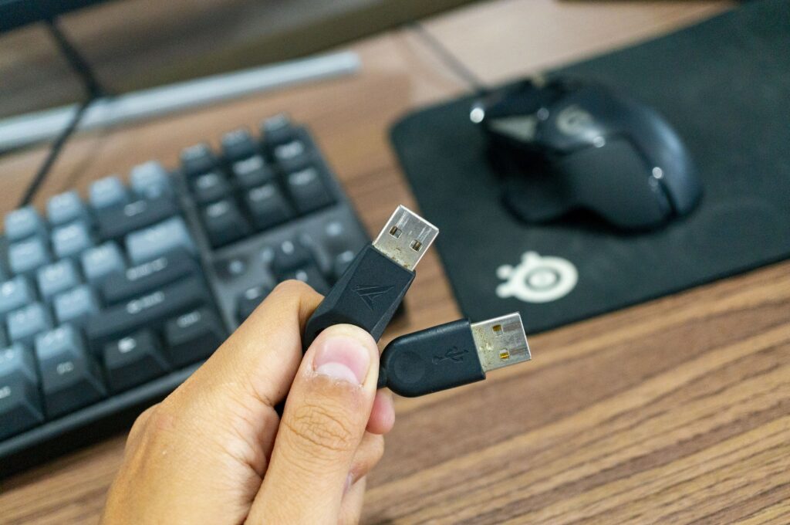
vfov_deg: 29.8
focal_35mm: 45
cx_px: 395
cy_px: 262
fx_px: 986
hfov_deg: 43.7
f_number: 4
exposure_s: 1/160
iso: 2000
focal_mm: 30
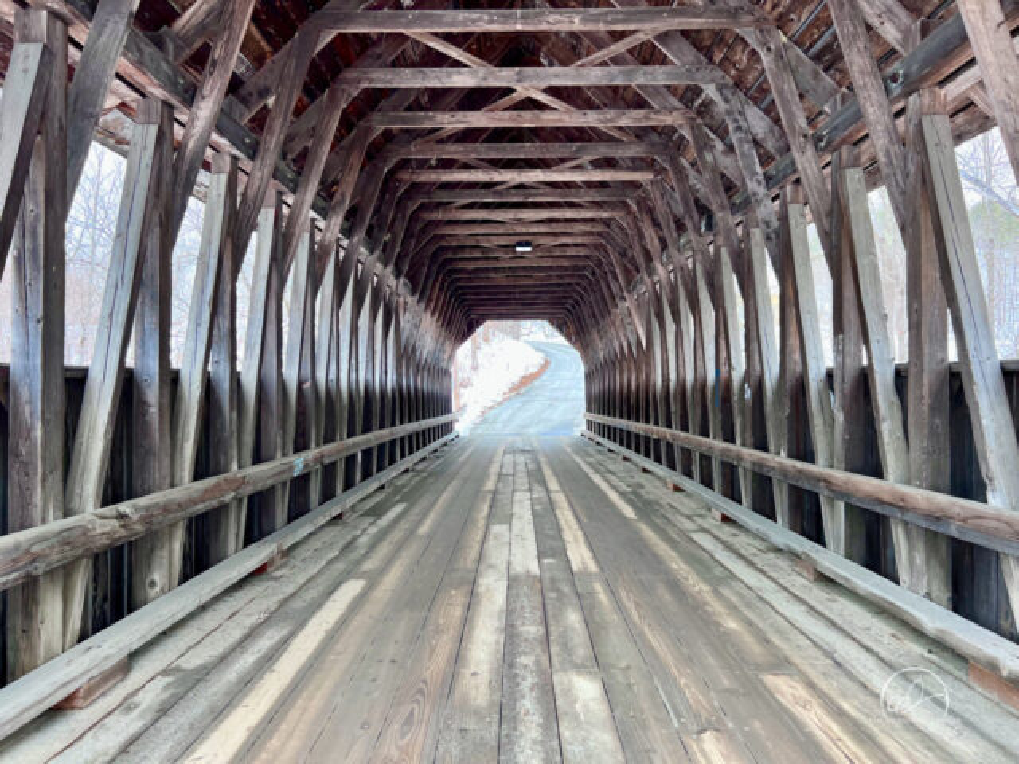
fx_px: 765
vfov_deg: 53.1
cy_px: 382
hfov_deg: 67.3
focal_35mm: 26
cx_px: 510
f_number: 1.5
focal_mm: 5.7
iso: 125
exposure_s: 1/121
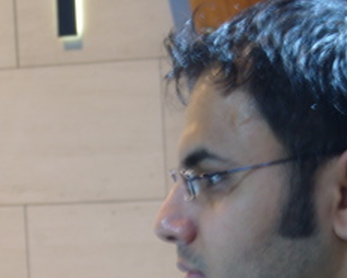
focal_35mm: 131
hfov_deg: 14.7
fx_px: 1346
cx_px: 225
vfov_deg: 11.8
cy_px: 192
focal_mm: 14.3
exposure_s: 1/15
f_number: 4.5
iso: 100
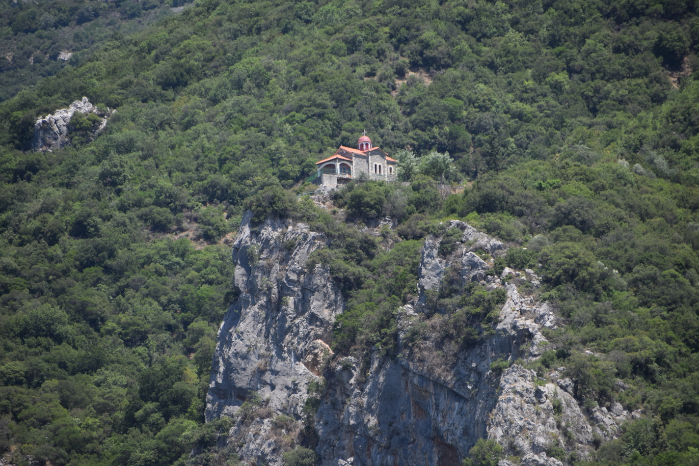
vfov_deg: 4.3
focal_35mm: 316
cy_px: 242
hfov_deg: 6.5
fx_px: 6135
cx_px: 359
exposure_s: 1/500
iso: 200
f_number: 6.3
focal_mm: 200
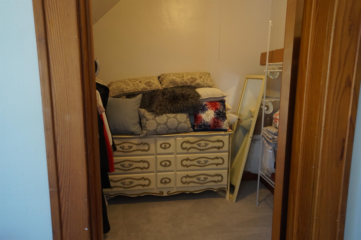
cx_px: 180
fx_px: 256
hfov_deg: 70.5
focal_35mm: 26
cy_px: 120
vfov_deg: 50.3
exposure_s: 1/60
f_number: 4
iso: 1000
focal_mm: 17
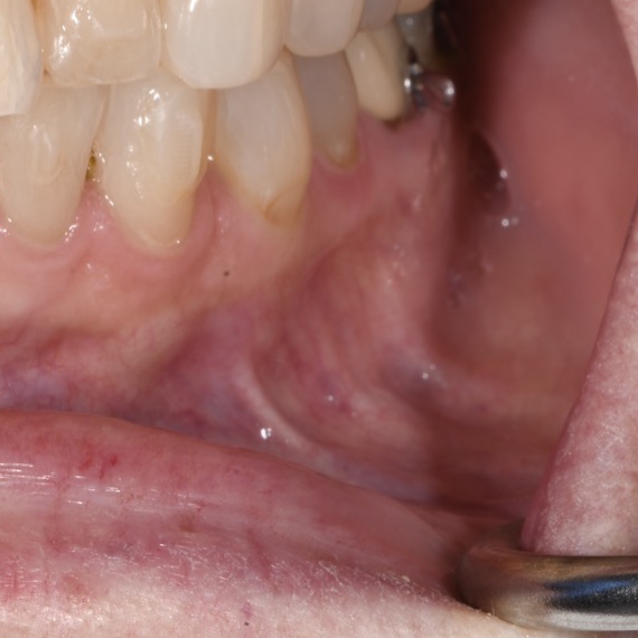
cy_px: 134
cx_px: -122
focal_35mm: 265
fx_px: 5526
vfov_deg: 6.6
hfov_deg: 6.6
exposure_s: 1/30
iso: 100
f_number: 36
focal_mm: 85
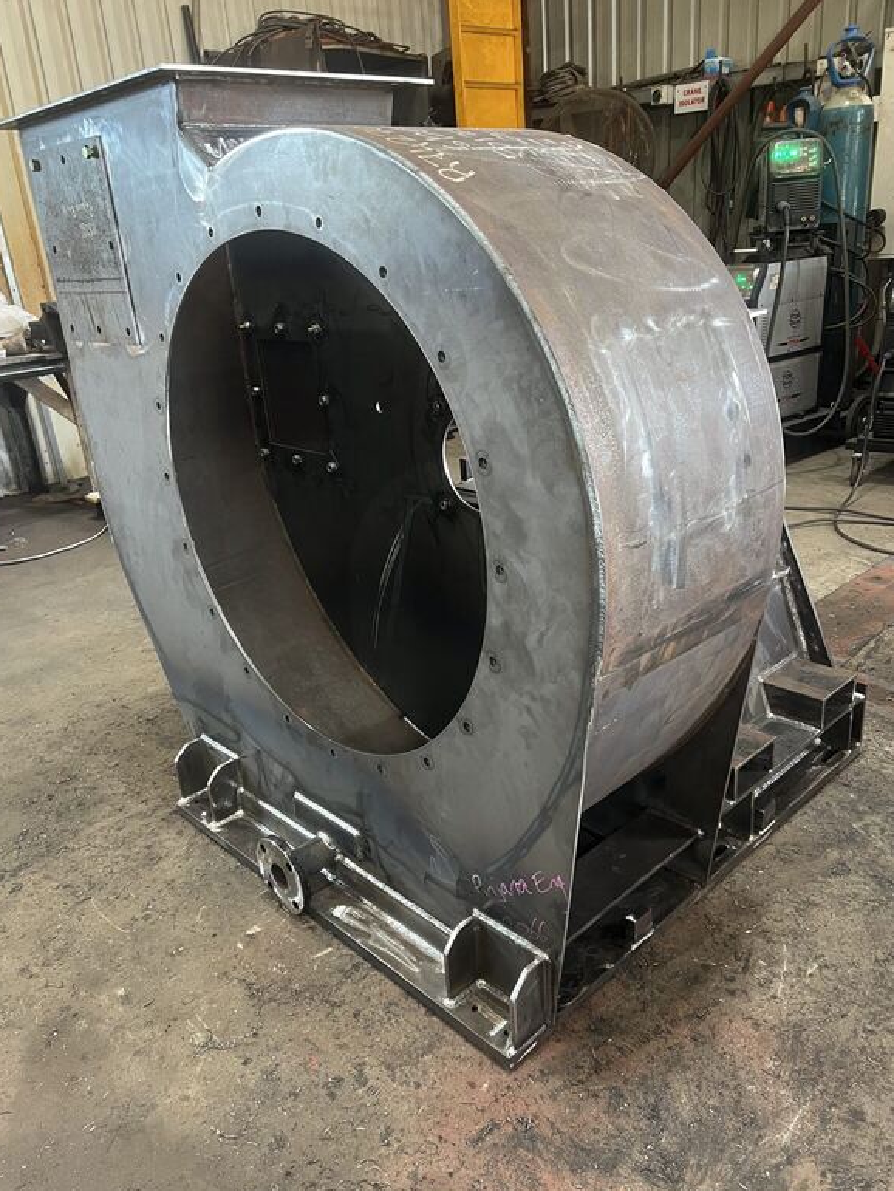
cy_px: 611
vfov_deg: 65.3
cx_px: 447
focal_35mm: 27
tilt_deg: -23.2
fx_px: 929
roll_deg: +4.9
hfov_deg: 51.4
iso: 200
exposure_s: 1/50
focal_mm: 5.7
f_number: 1.5
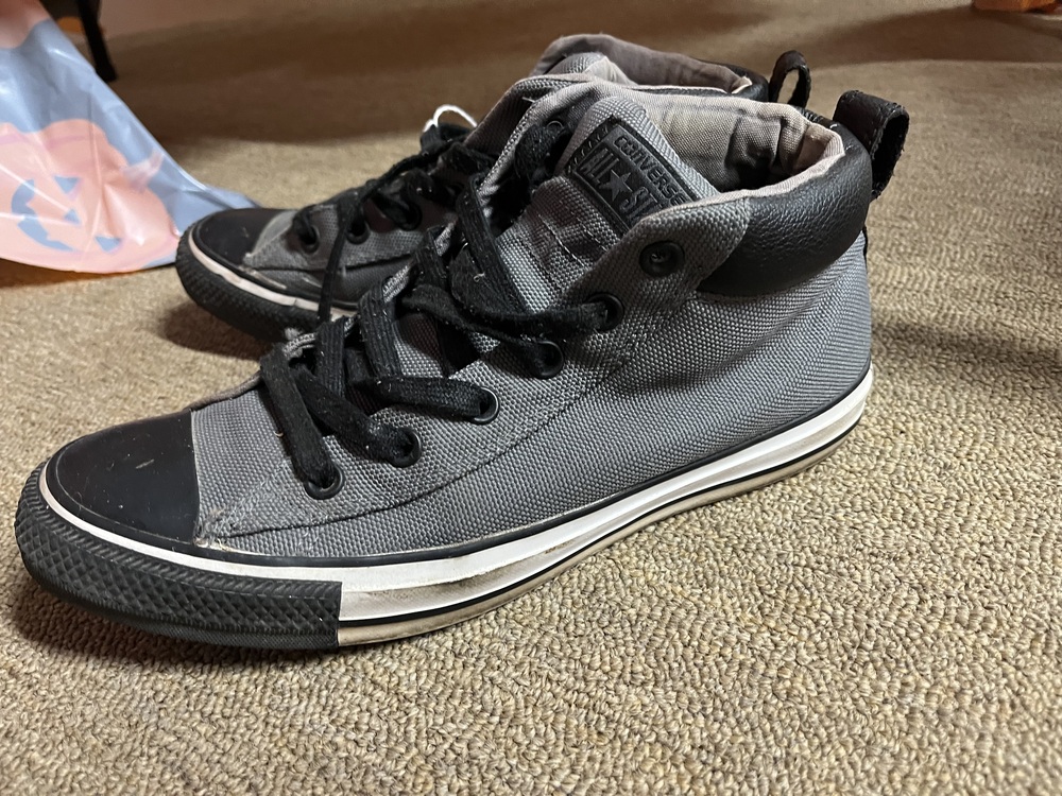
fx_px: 798
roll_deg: +6.5
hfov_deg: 67.3
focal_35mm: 26
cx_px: 531
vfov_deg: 53.1
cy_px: 398
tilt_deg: -35.2
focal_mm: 5.1
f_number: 1.6
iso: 500
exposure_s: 1/40
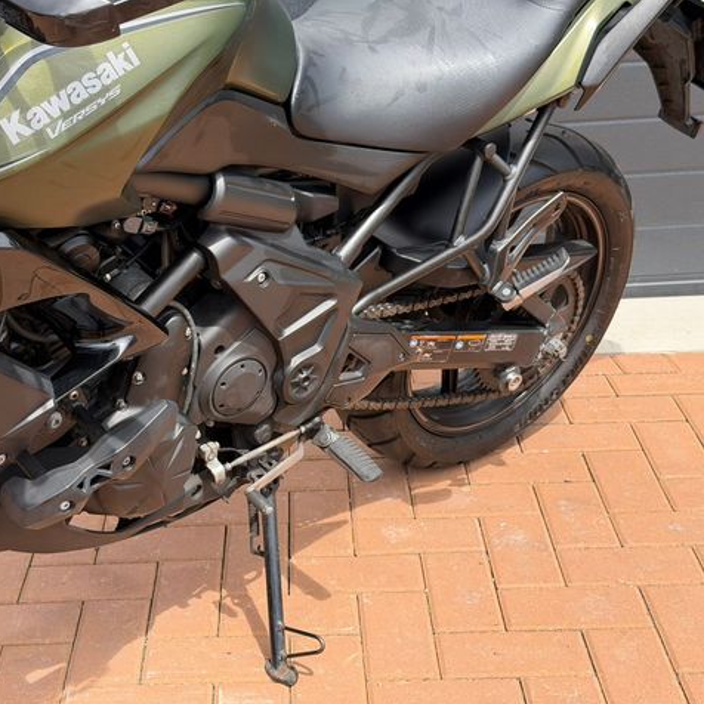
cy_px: 352
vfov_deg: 30.0
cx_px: 254
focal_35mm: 57
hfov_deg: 29.9
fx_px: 1312
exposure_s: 1/2088
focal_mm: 6.76
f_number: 1.78
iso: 100
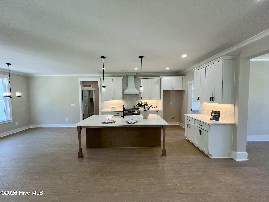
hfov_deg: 106.2
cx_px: 134
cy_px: 101
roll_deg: +0.3
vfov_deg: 89.9
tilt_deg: -2.6
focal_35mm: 13
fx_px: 101
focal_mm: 1.57
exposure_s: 1/120
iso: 80
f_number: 1.8
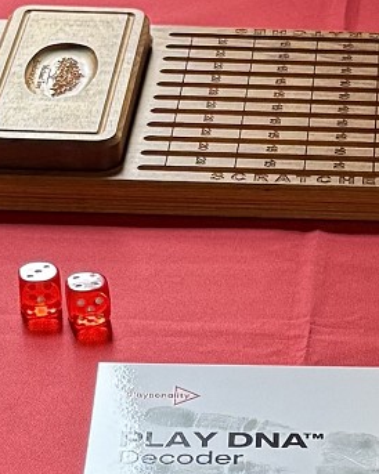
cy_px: 256
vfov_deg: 11.0
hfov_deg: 8.8
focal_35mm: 175
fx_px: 2456
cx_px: 405
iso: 200
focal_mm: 6.76
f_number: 1.78
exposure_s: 1/83
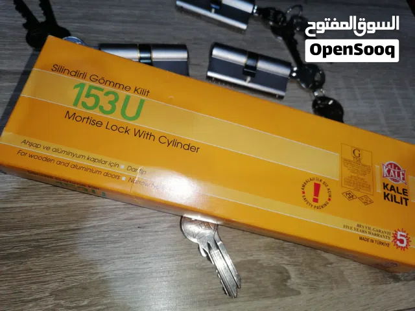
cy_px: 156
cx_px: 208
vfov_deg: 51.4
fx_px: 324
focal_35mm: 27
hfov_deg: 65.3
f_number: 1.8
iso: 250
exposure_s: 1/120
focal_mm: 5.3
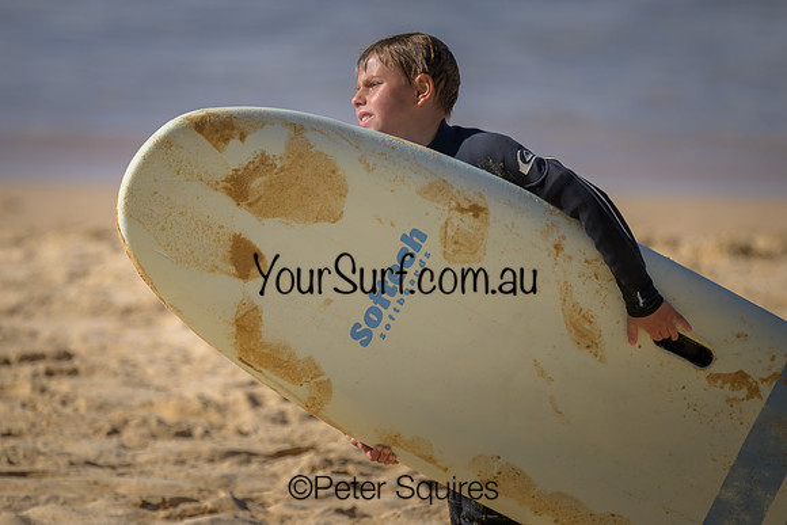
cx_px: 394
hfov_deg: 2.6
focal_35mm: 800
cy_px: 262
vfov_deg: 1.7
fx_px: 17492
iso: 400
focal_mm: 800
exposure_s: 1/2000
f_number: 6.3
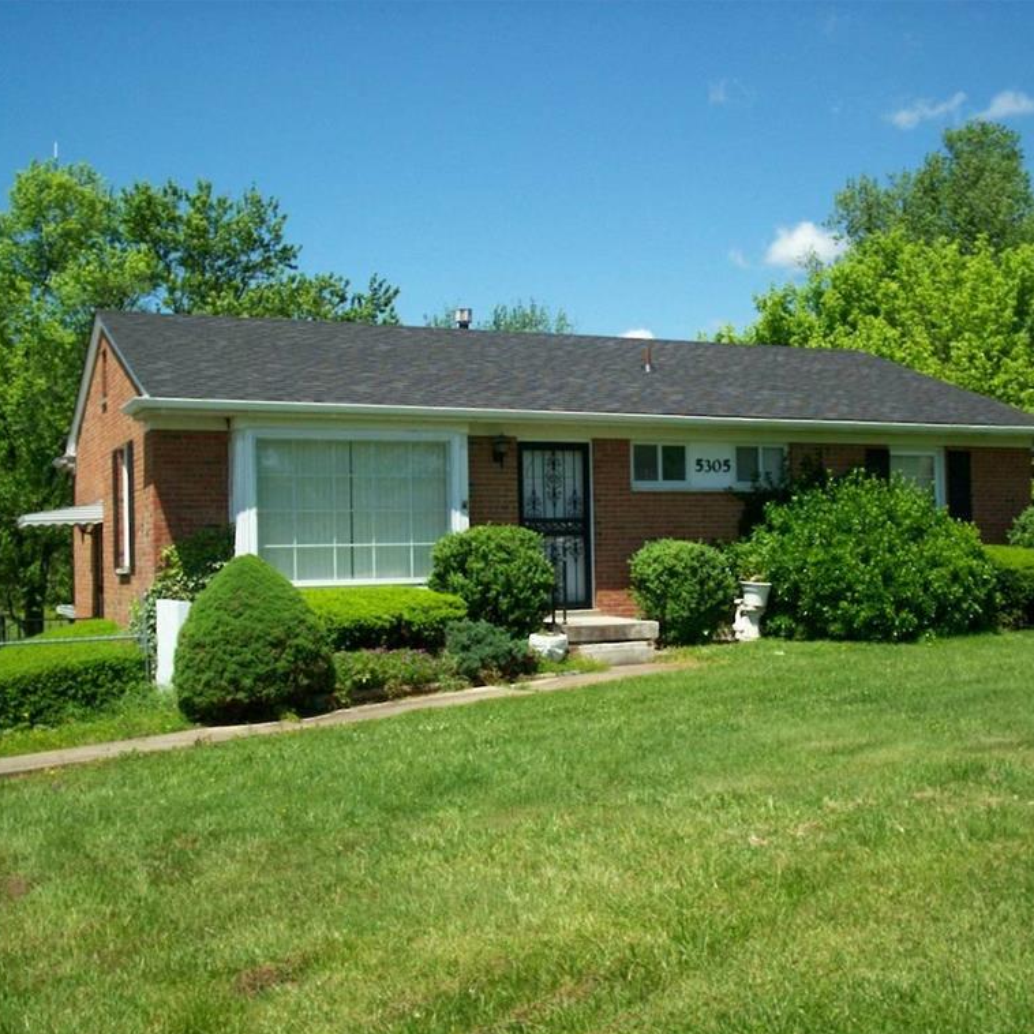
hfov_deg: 39.1
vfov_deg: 39.2
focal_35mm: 43
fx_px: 1453
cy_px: 522
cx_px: 597
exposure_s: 1/541
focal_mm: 5.9
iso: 100
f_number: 4.5
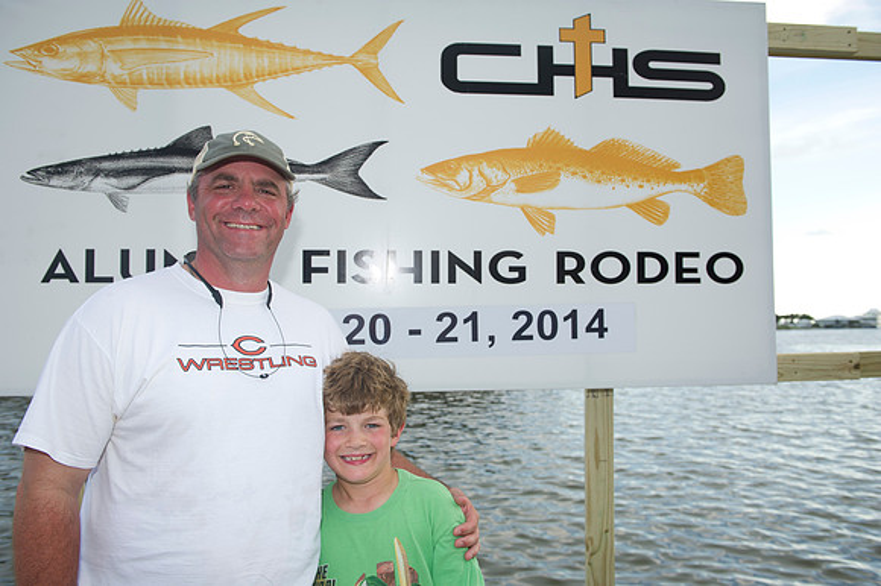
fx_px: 660
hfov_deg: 67.4
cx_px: 440
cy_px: 293
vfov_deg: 47.9
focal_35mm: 27
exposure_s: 1/200
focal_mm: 27
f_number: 5
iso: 200
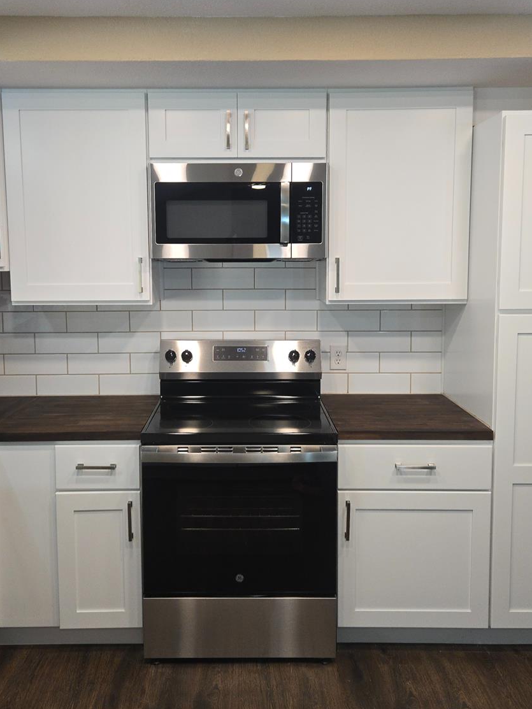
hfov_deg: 45.4
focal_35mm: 31
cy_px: 342
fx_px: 635
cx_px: 244
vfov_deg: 58.3
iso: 125
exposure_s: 1/120
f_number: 1.8
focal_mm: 5.4
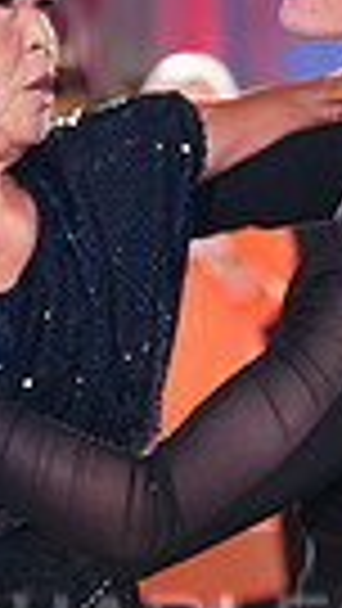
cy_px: 685
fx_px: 5075
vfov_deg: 6.8
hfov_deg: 3.9
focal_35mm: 315
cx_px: 218
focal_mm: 70
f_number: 2.8
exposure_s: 1/500
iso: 2000
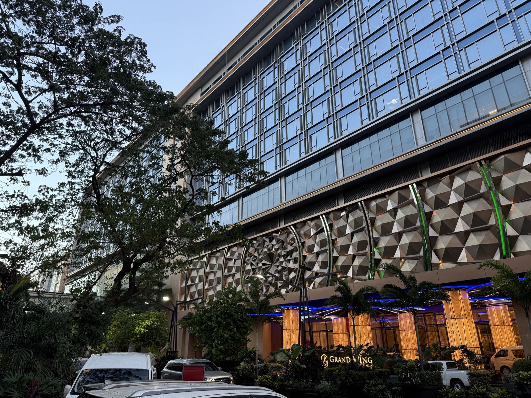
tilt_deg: +24.0
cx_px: 266
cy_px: 199
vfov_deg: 56.8
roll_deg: +0.3
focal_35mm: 24
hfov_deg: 71.6
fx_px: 368
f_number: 1.78
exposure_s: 1/121
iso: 80
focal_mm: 6.76
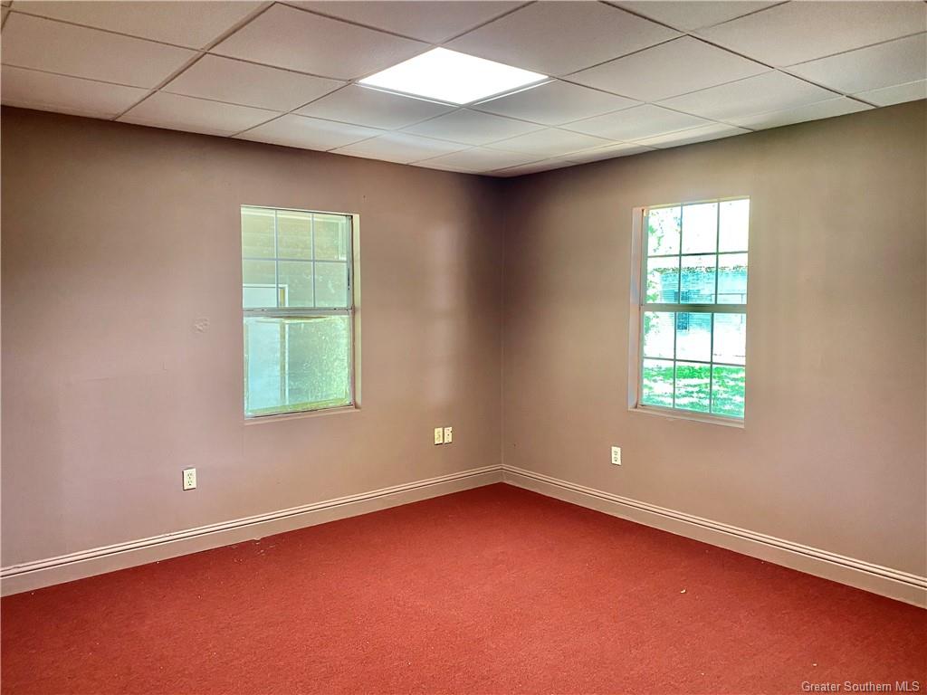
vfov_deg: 53.1
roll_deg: +0.0
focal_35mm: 26
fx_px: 696
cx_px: 464
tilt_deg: -4.1
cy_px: 348
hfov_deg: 67.3
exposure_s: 1/60
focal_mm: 4.25
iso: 250
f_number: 1.8
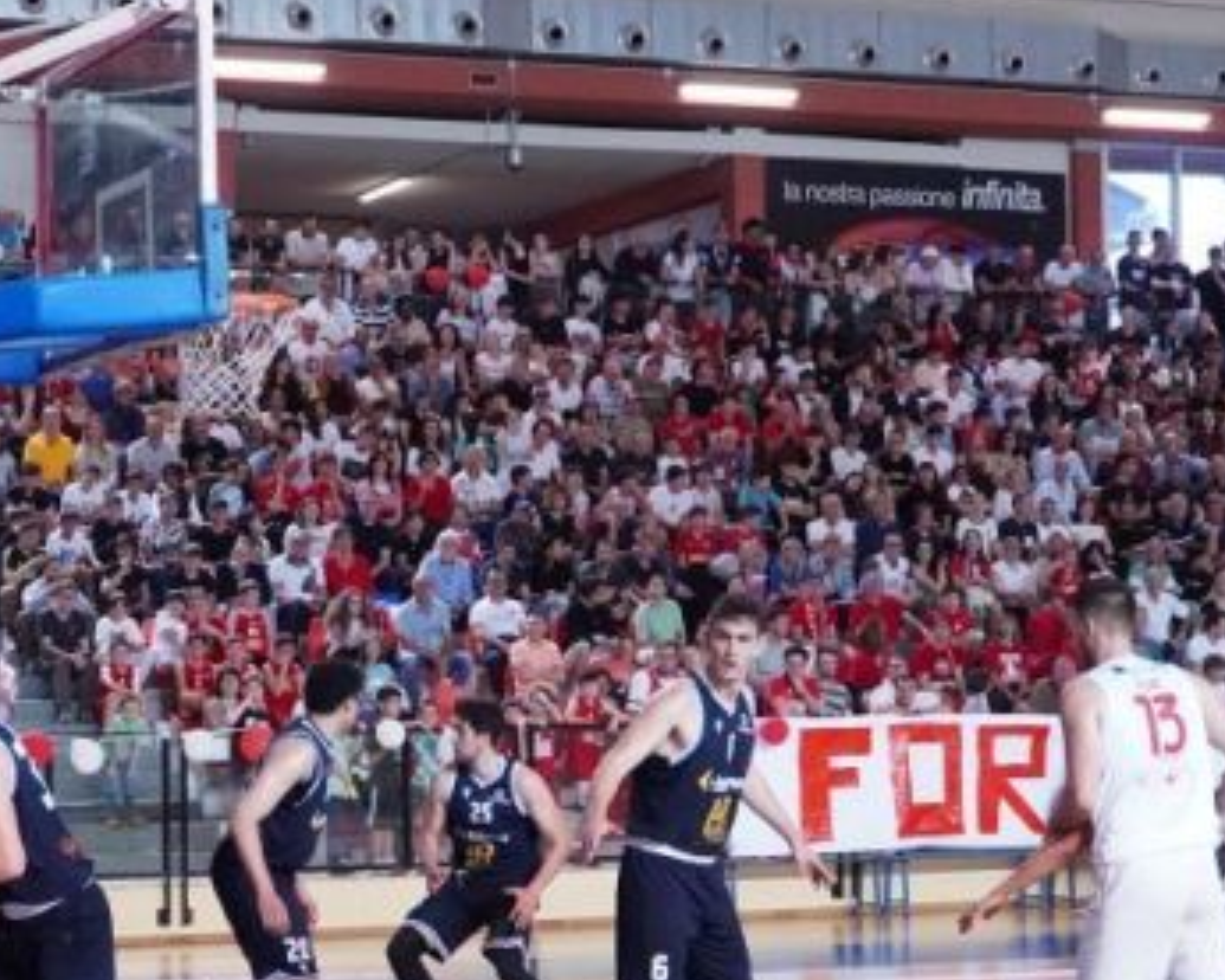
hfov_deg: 22.3
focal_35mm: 85
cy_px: 646
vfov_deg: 18.0
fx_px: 3082
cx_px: 327
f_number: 5
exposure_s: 1/640
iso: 5000
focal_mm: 26
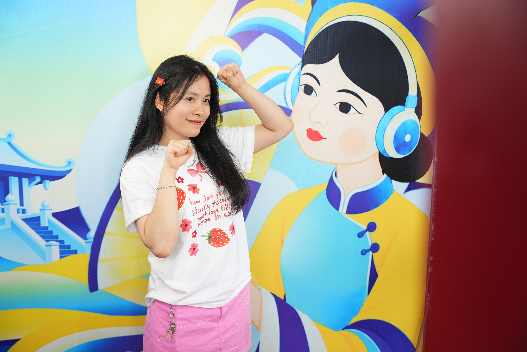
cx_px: 264
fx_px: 591
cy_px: 176
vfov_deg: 33.1
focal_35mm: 40
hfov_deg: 48.0
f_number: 2.8
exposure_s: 1/160
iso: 640
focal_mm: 40.4
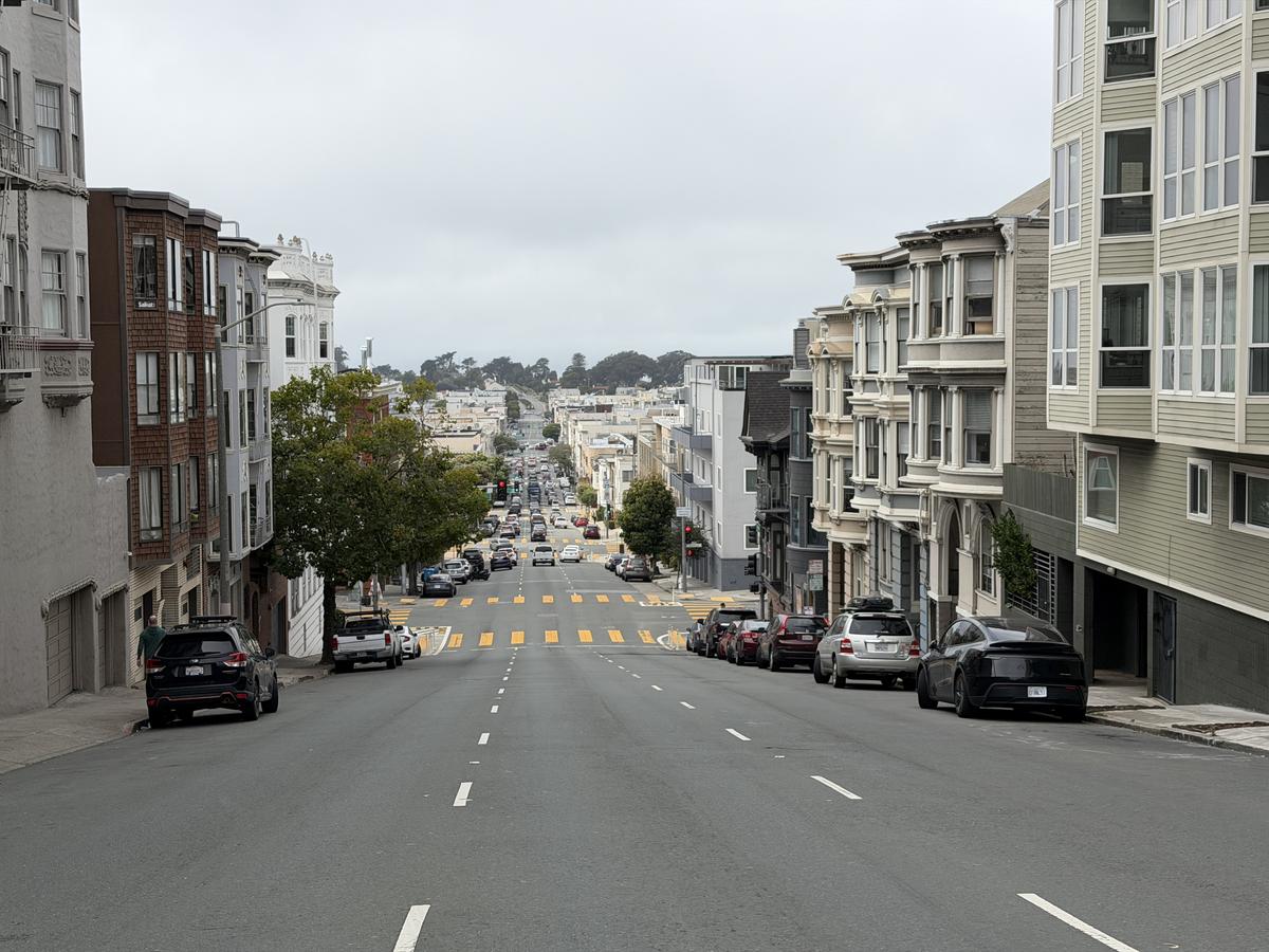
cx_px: 634
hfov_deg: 39.7
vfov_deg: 30.3
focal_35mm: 48
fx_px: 1760
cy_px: 476
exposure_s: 1/3891
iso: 64
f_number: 1.78
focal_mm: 6.76
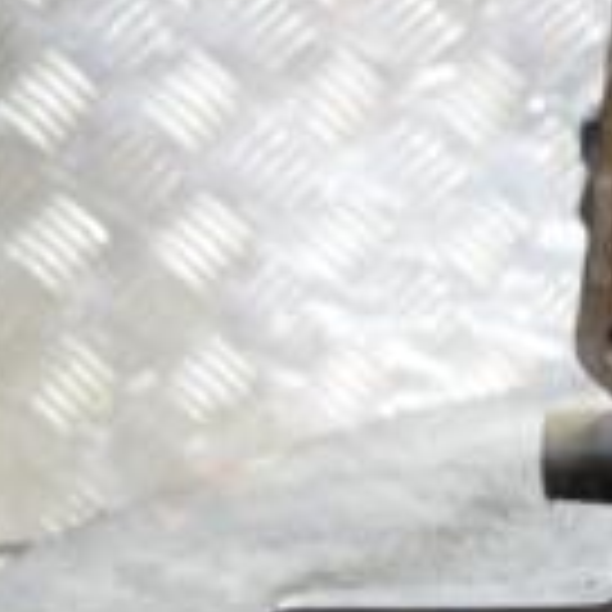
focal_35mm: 191
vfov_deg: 9.2
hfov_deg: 8.8
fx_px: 3820
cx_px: 1102
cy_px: 423
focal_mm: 34
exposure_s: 1/15
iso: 3200
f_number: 5
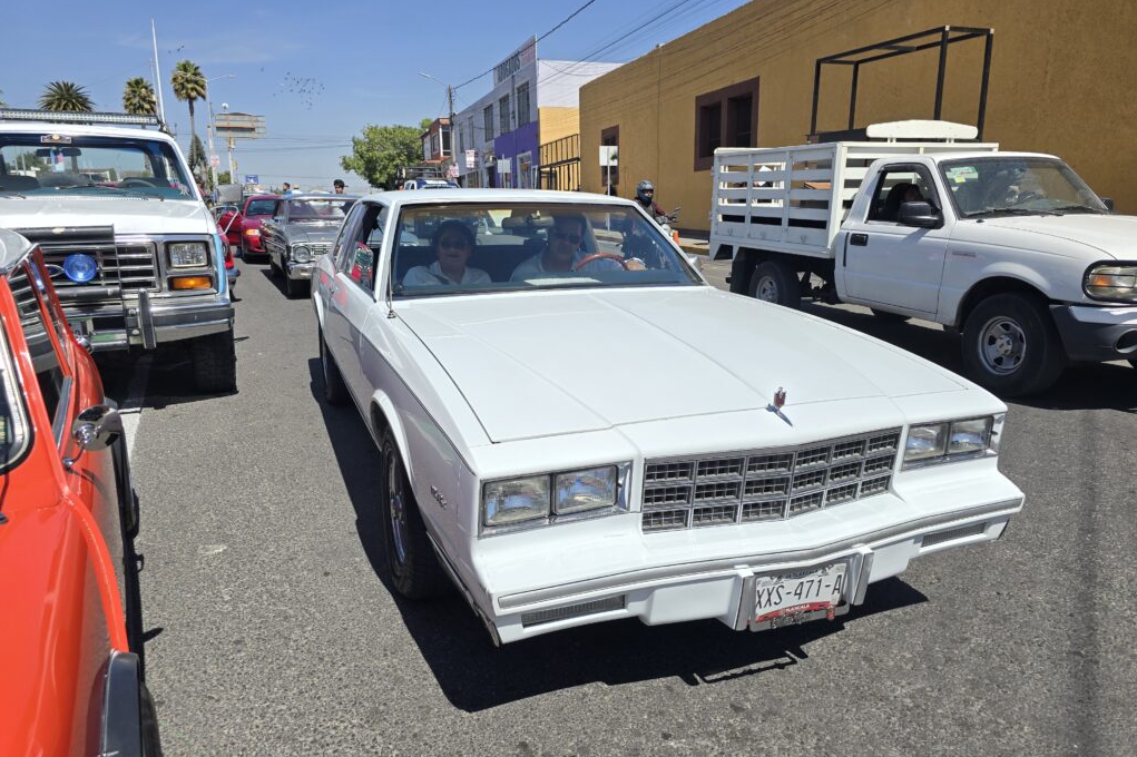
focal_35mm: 24
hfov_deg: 73.8
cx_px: 568
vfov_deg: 53.1
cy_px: 387
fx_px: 758
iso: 12
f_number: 1.7
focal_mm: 6.3
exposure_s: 1/997
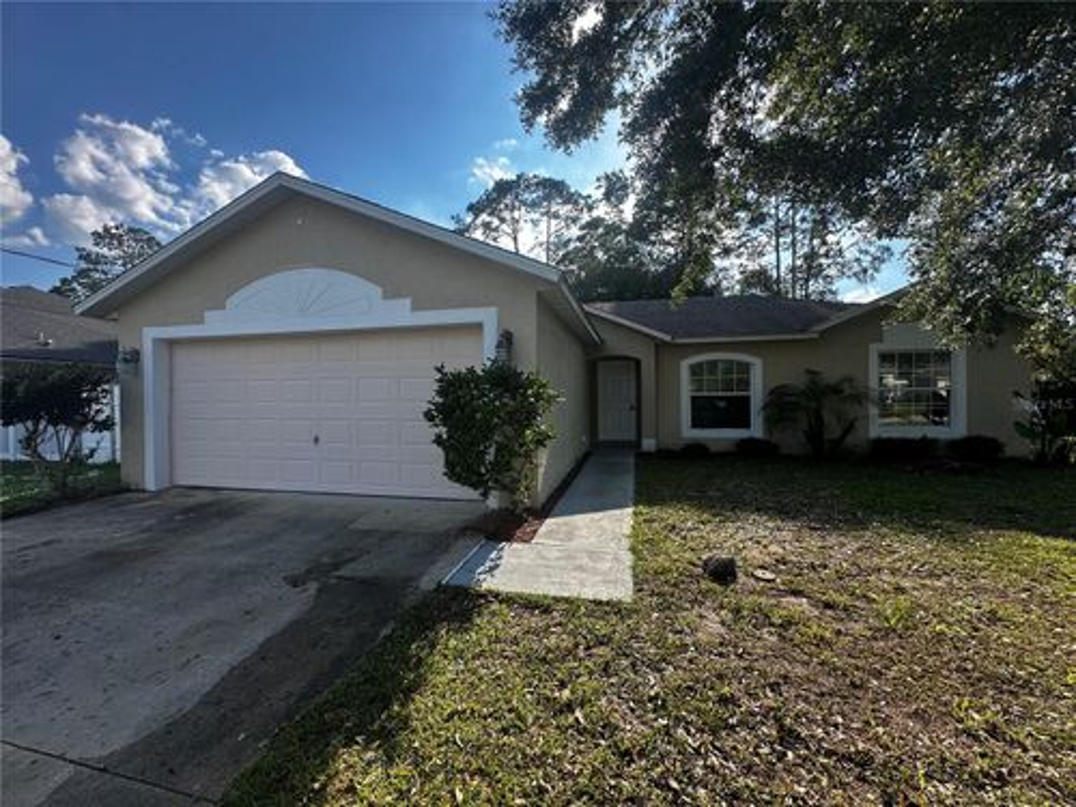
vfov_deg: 85.7
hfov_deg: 102.1
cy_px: 404
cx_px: 538
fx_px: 435
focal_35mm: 14
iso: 40
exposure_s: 1/796
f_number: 2.2
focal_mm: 2.22
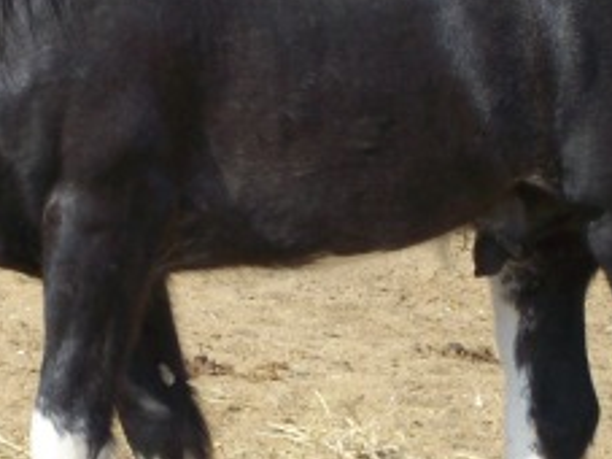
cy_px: 256
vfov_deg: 4.6
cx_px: 154
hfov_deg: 6.2
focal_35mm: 322
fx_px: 5690
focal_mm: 18
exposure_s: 1/283
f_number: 4.8
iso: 80
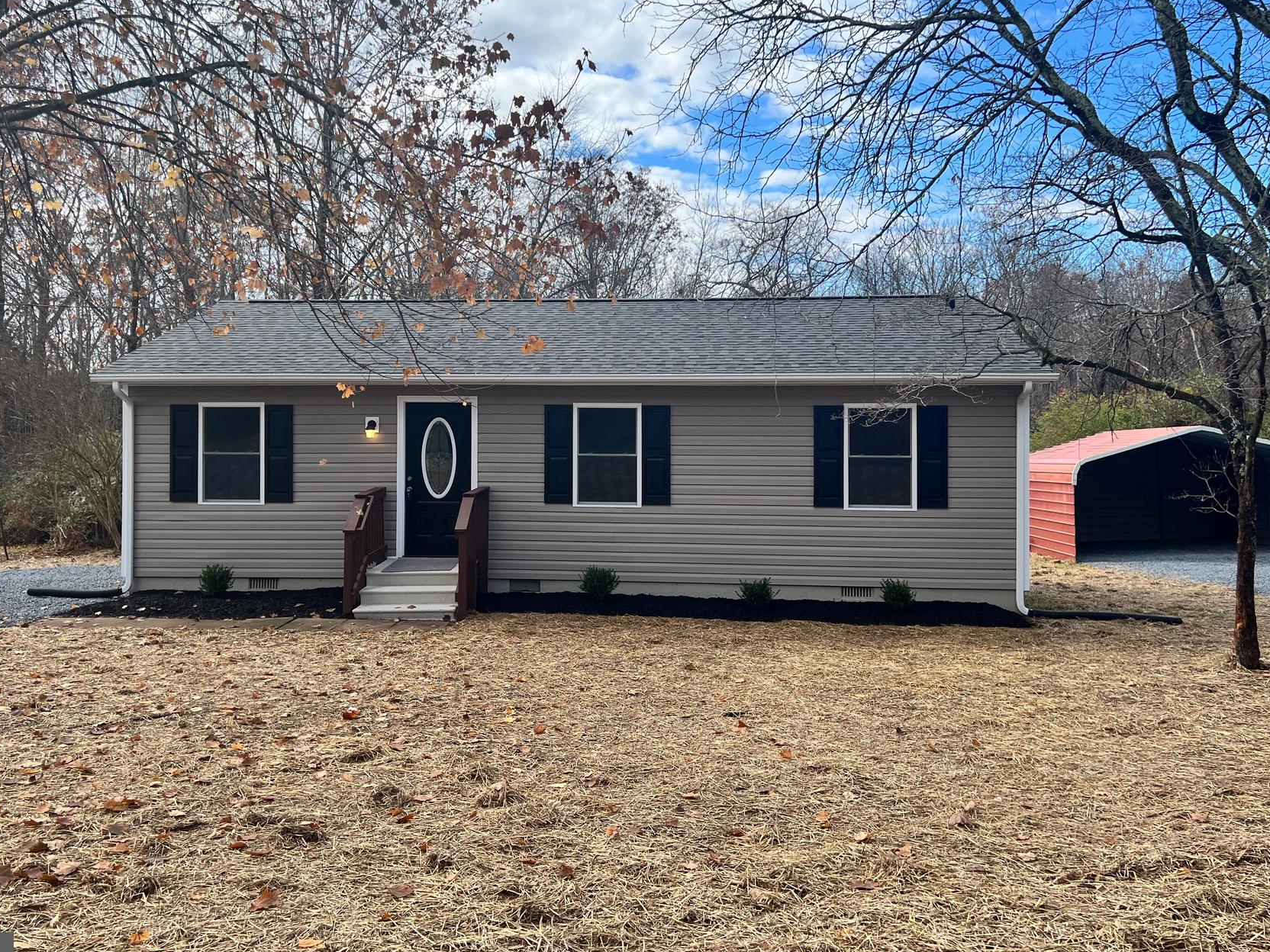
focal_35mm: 32
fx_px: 1174
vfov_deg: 44.0
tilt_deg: -0.9
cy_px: 409
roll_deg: +0.0
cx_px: 604
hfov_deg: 56.8
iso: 50
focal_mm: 5.7
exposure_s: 1/1972
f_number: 1.5
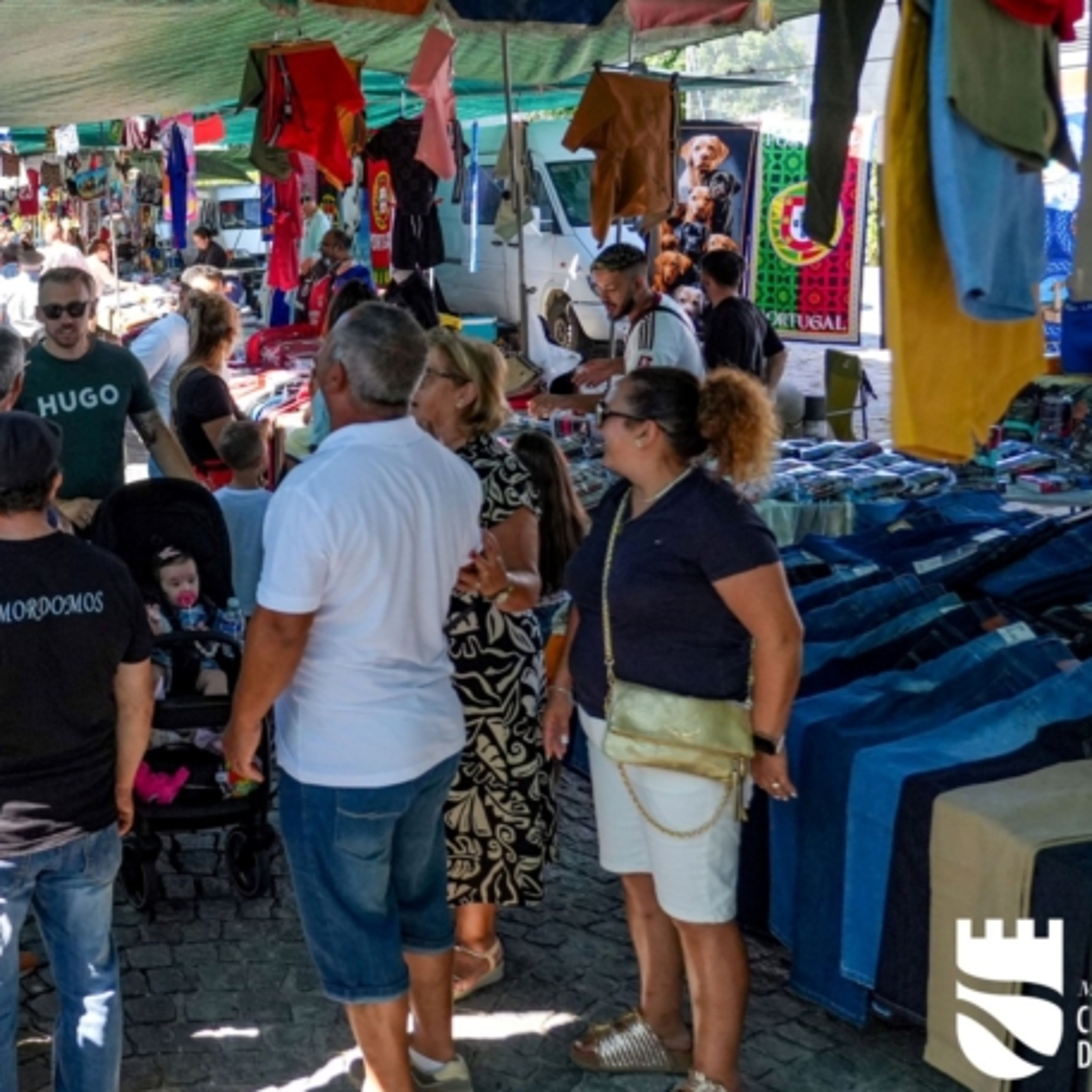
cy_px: 308
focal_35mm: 46
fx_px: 1642
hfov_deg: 33.6
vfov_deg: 36.2
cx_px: -5
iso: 1600
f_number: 4
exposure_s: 1/1600
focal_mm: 24
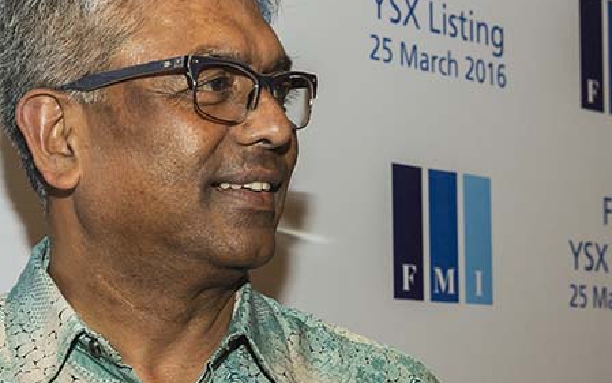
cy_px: 299
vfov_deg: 13.3
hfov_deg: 21.0
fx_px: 1635
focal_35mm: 98
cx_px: 143
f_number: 7.1
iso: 640
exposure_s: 1/250
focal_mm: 45
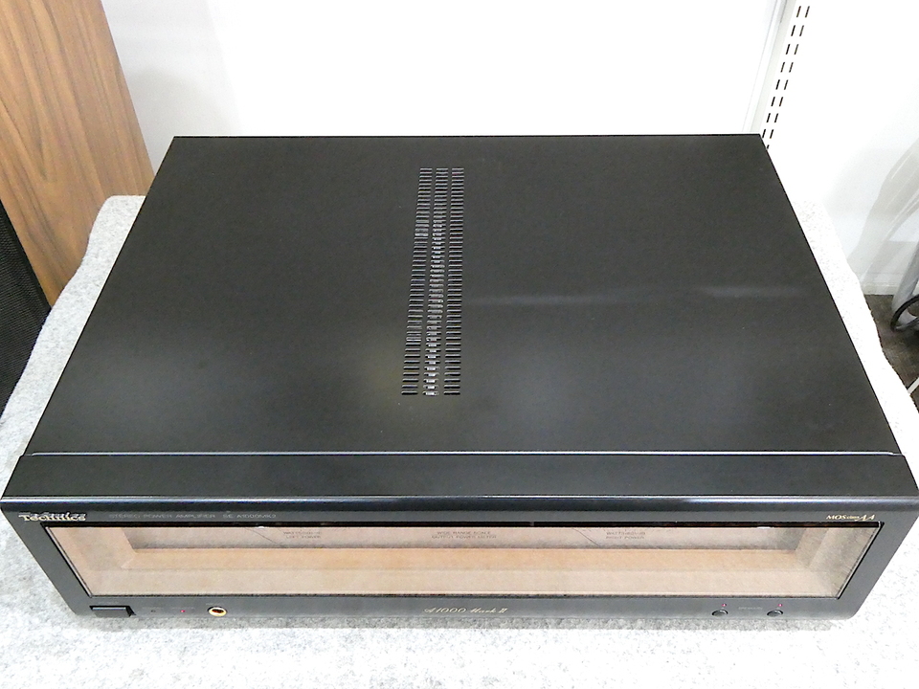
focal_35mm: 31
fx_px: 823
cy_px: 344
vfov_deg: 45.4
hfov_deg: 58.4
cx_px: 460
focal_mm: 5.4
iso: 1600
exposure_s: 1/15
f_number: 7.1
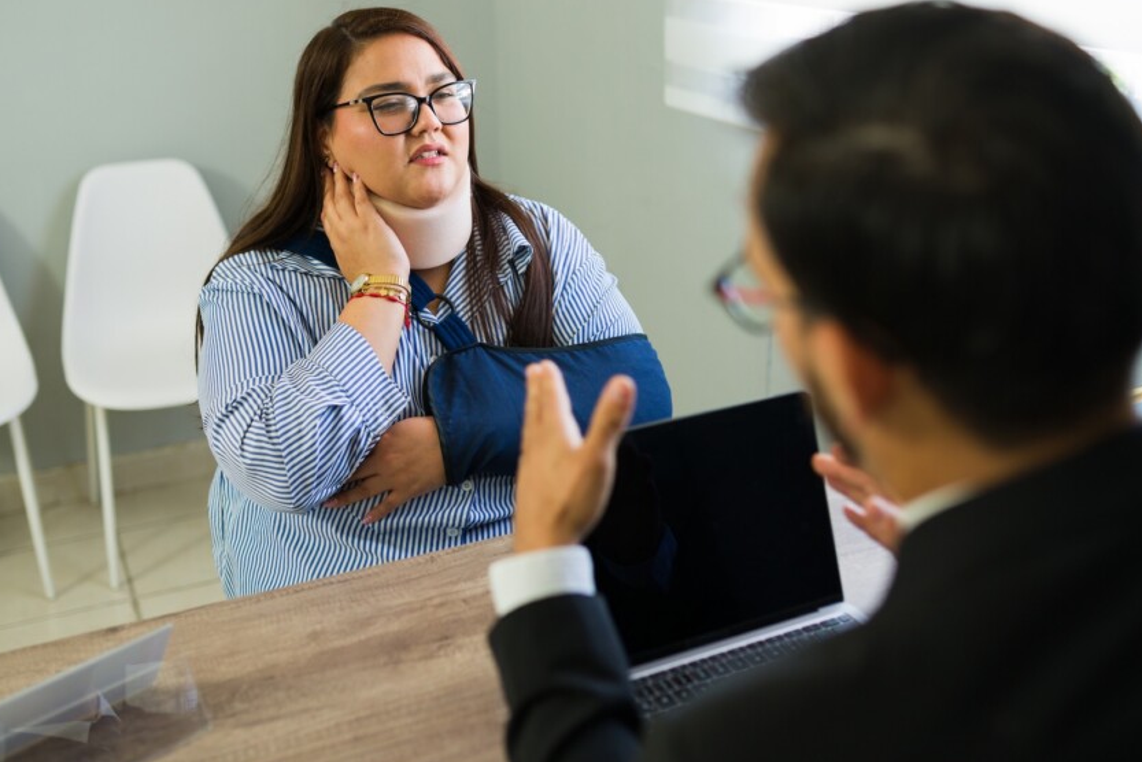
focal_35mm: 43
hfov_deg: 45.3
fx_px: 1364
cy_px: 323
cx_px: 505
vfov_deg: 31.2
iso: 500
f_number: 1.8
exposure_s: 1/125
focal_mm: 35
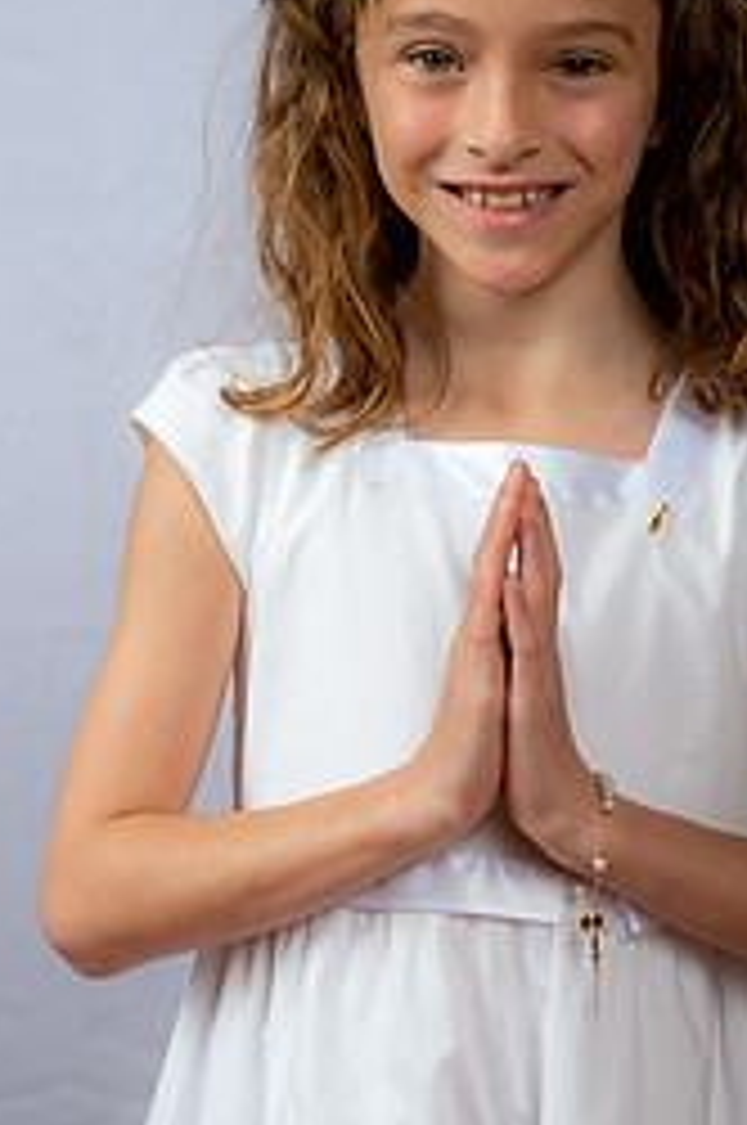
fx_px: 3932
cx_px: 529
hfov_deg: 10.8
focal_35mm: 126
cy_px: 558
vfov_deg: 16.3
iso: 250
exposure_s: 1/200
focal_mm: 70
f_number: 6.3
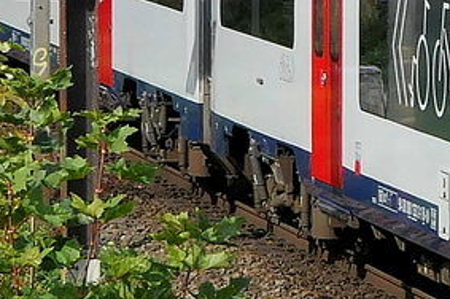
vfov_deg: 3.3
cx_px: 766
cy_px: -134
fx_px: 5156
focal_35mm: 413
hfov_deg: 4.9
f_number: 6.3
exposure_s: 1/800
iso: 250
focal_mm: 26.6
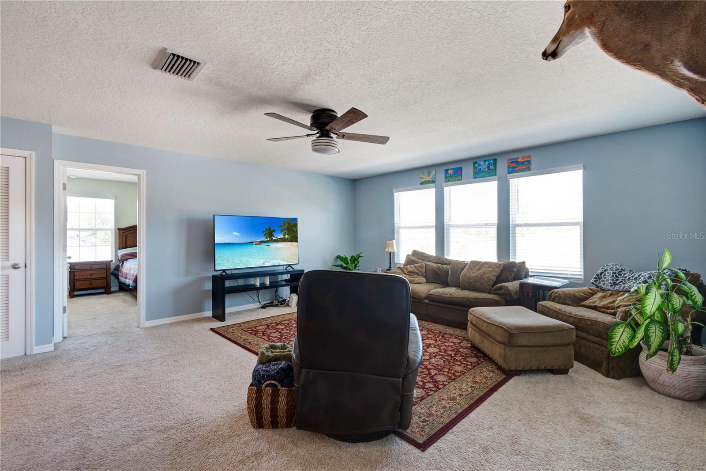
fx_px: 294
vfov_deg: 77.3
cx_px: 353
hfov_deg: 100.4
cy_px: 236
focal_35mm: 15
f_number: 9
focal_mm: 10
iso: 250
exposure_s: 1/10
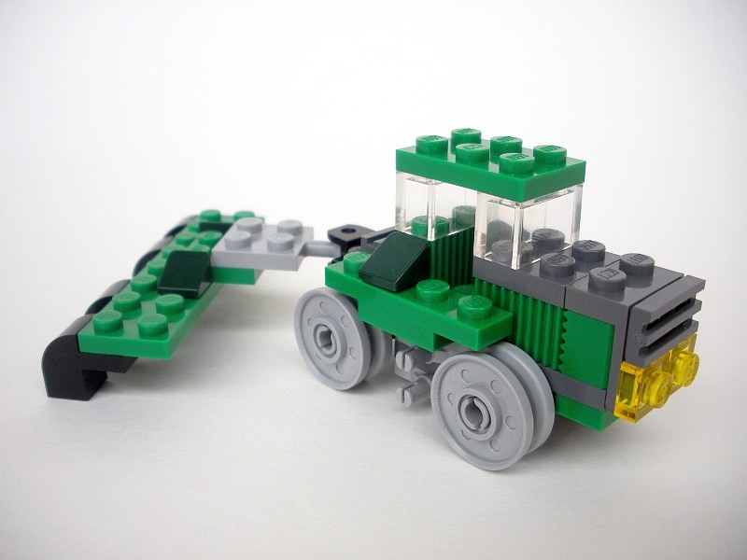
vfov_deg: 40.7
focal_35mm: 35
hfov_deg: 52.6
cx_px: 374
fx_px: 755
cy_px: 280
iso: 64
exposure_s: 1/123
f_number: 3.5
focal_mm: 6.3
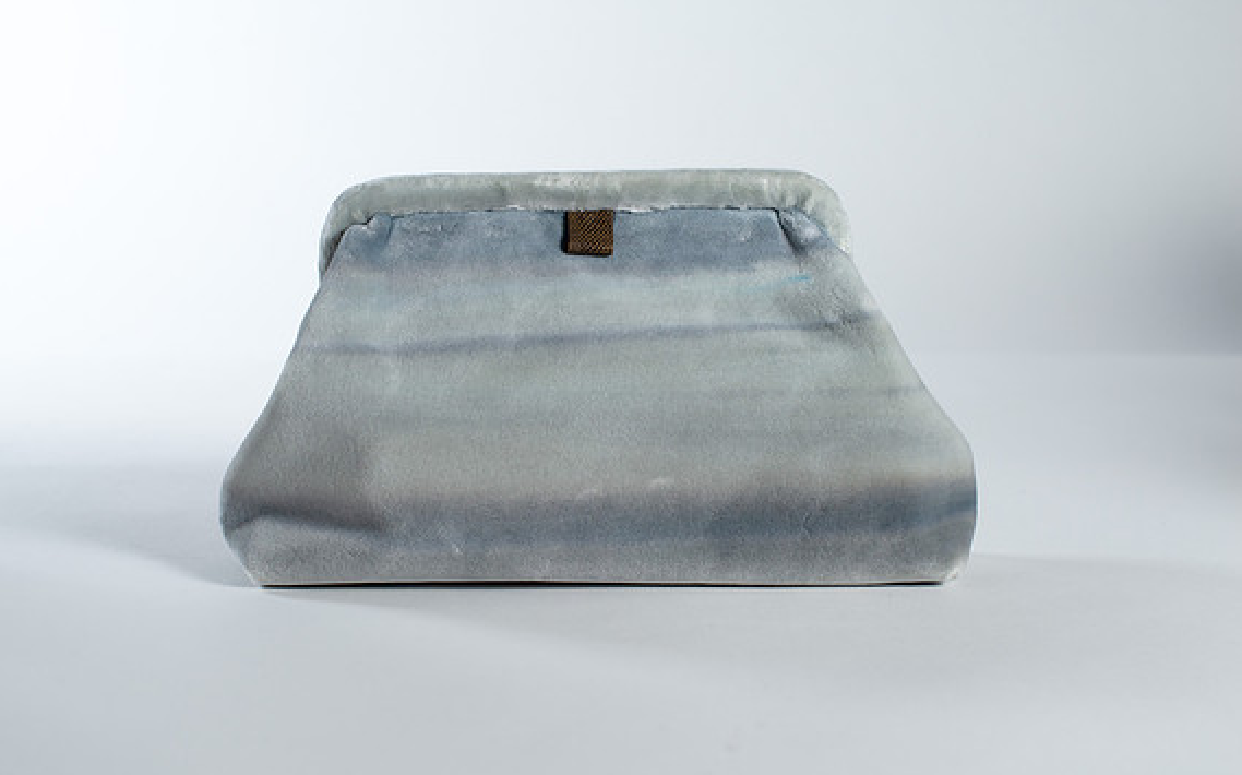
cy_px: 368
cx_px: 611
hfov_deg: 38.9
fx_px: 1759
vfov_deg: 24.8
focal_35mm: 52
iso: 200
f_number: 8
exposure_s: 1/200
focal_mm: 50
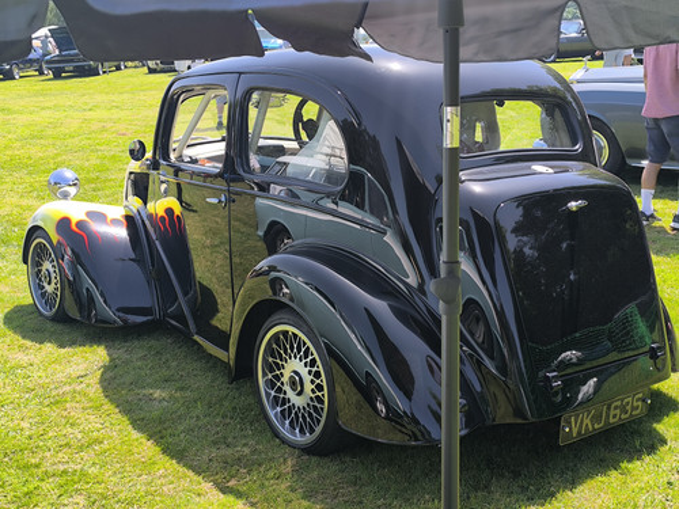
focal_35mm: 46
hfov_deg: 41.2
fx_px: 902
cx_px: 340
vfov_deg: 31.5
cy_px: 254
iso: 50
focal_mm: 6.14
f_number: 1.65
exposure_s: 1/505
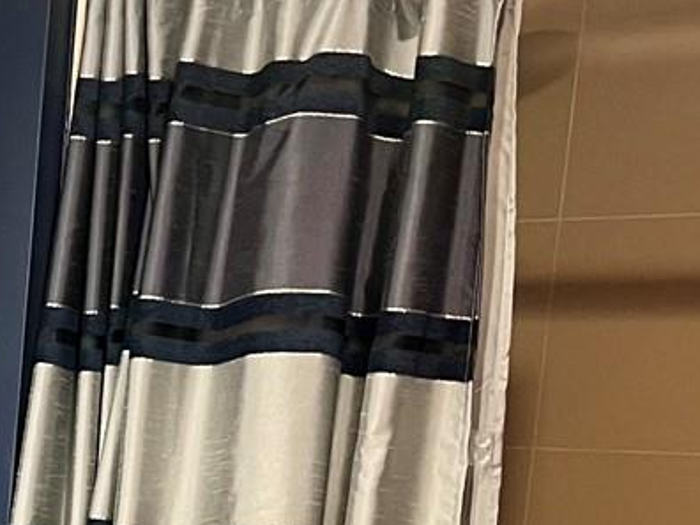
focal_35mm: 105
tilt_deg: -10.4
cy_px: 831
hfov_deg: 17.4
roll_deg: -3.2
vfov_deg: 13.2
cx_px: -253
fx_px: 2123
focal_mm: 5.7
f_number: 1.5
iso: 200
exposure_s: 1/60
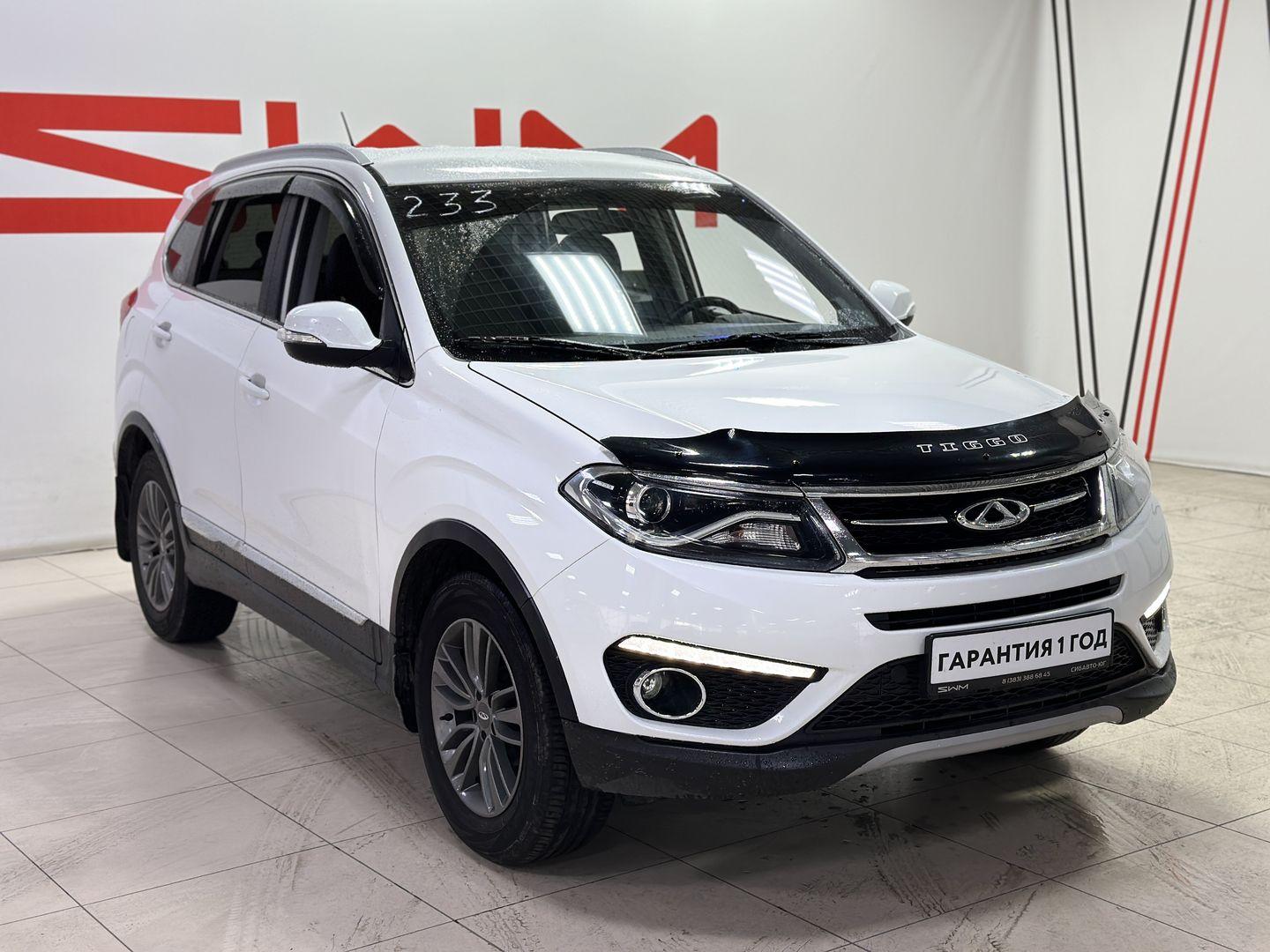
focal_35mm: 48
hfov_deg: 39.7
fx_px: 1761
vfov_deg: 30.3
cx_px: 635
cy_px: 476
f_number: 1.78
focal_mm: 6.86
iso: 80
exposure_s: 1/100
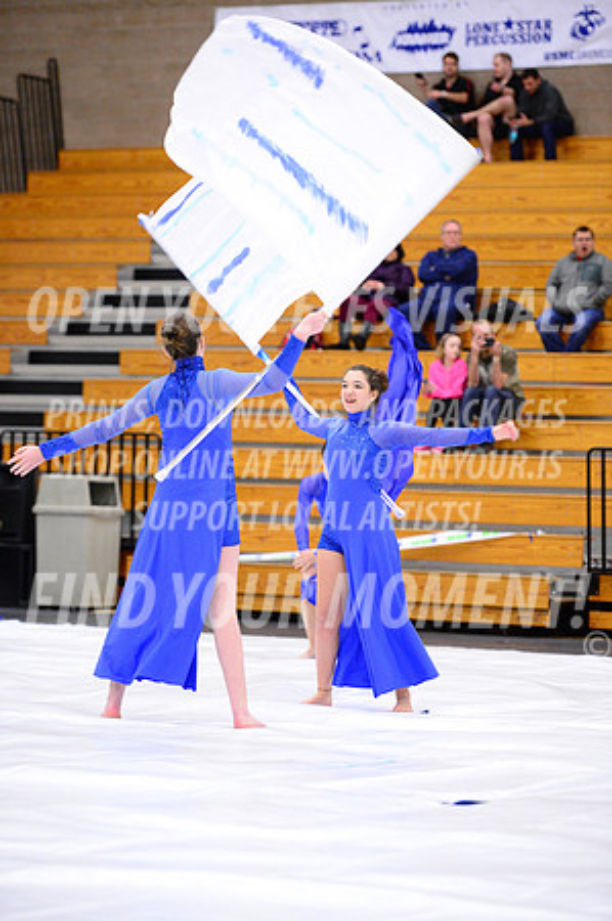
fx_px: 3322
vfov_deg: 15.8
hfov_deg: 10.5
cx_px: 306
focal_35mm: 130
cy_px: 460
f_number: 2.8
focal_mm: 130
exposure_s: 1/320
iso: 6400
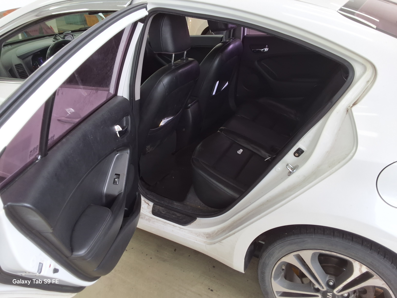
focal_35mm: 28
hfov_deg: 63.4
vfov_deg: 49.7
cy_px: 149
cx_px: 198
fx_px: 321
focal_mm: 2.91
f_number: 1.9
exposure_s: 1/120
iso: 32
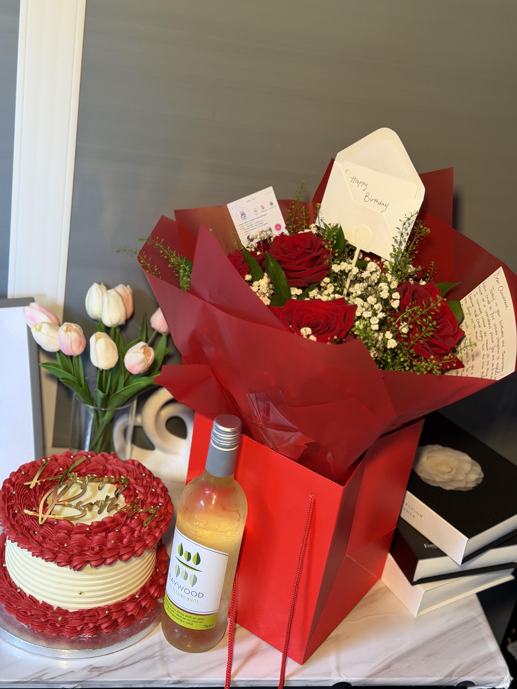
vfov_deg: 39.7
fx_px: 956
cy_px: 344
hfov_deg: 30.3
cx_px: 258
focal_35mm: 48
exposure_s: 1/60
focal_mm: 6.76
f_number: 1.78
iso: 250
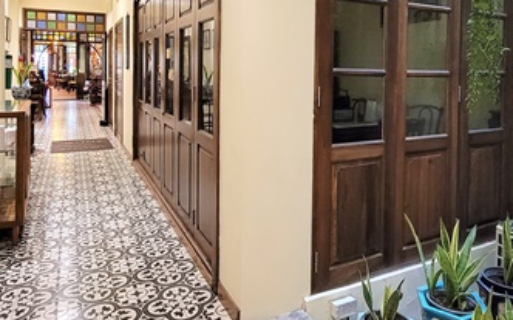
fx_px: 377
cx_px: 304
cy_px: 77
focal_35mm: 27
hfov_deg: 67.8
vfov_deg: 44.3
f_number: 2.2
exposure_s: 1/24
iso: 800
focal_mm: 2.2
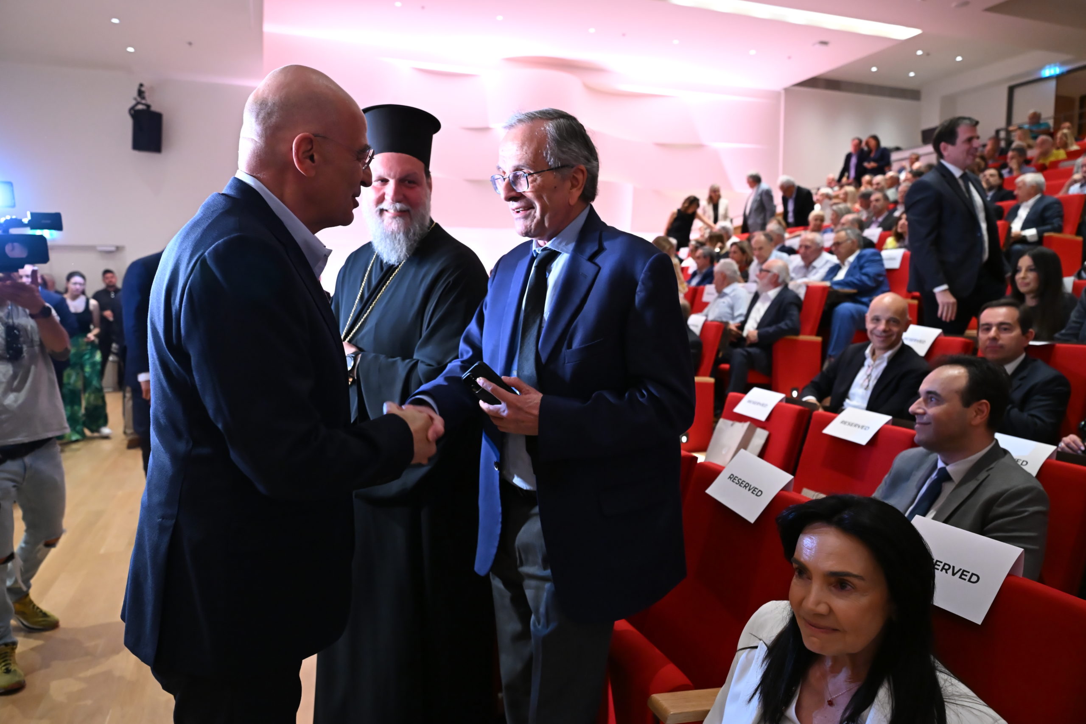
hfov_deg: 73.7
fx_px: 724
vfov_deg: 53.1
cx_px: 543
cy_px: 362
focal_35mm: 24
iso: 5000
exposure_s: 1/125
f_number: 4
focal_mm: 24
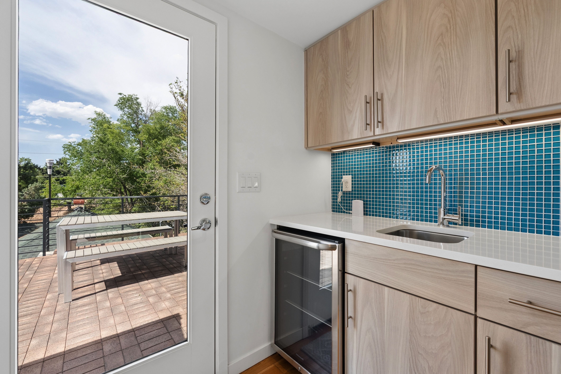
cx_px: 280
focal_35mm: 15
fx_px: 234
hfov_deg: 100.4
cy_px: 187
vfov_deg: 77.4
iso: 800
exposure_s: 1/400
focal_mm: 15
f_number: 8
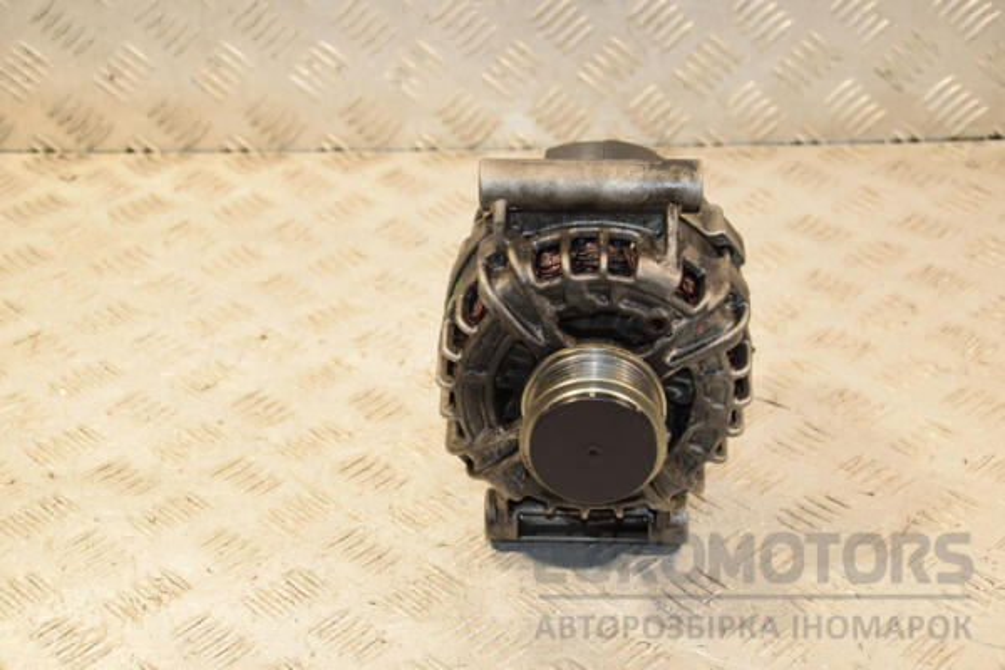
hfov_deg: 27.0
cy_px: 335
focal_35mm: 75
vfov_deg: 18.2
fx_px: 2094
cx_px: 502
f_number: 6.3
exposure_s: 1/200
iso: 800
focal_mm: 50
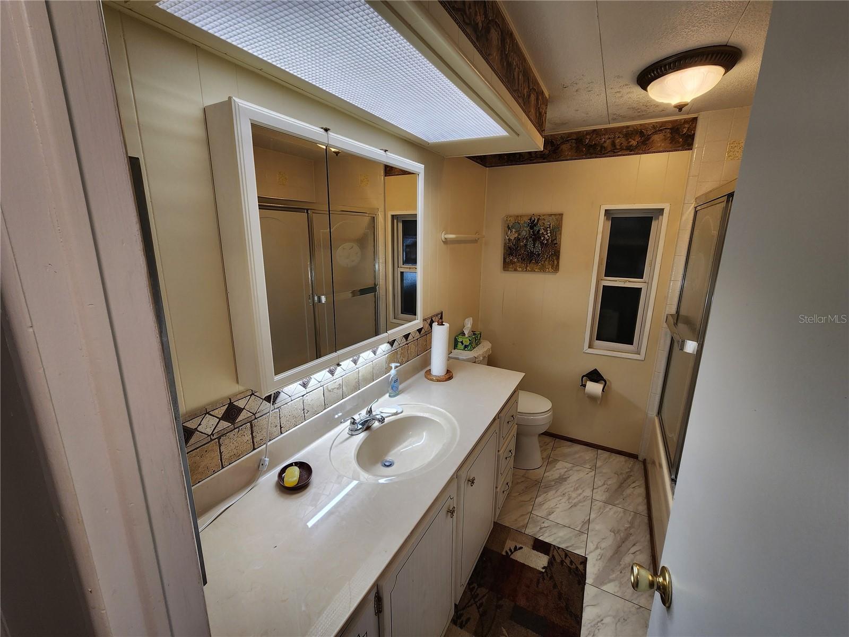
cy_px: 318
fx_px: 319
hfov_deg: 106.2
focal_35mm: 13
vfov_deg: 89.9
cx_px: 424
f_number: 2.2
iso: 64
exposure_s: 1/60
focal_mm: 2.2
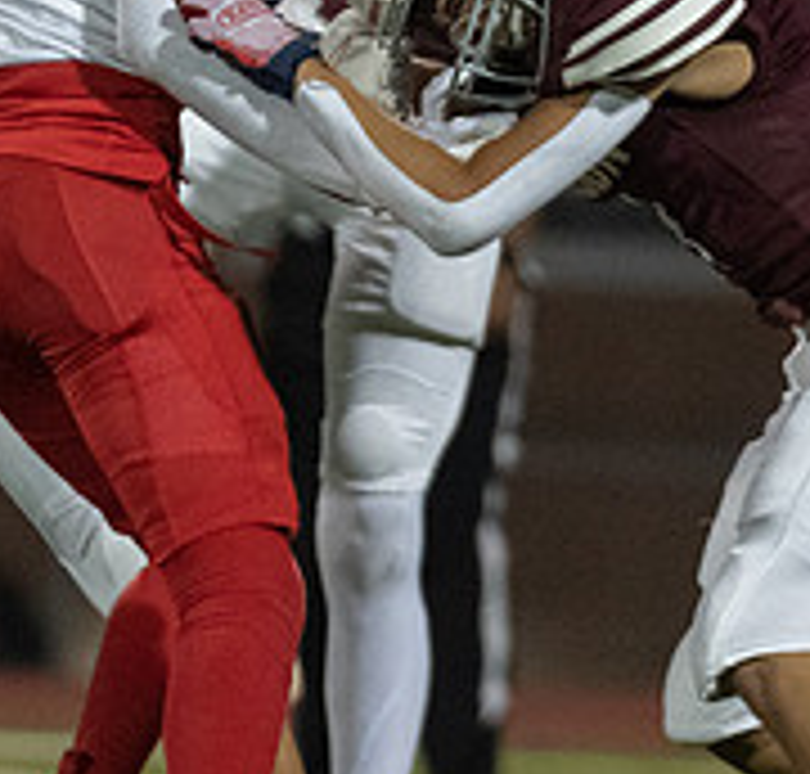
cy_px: 9
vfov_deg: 1.8
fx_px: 24727
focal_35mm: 955
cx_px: 607
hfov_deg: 1.9
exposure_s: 1/1250
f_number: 2.8
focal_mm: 200
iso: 5000
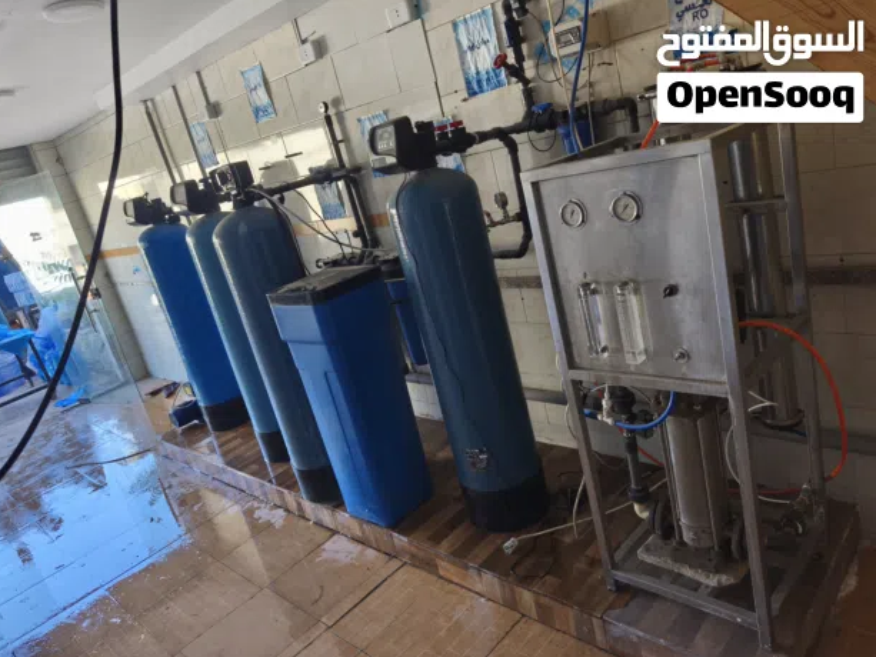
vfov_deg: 56.8
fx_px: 607
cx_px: 442
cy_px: 328
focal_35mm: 24
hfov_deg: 71.6
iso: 640
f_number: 1.65
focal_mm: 6.18
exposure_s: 1/50
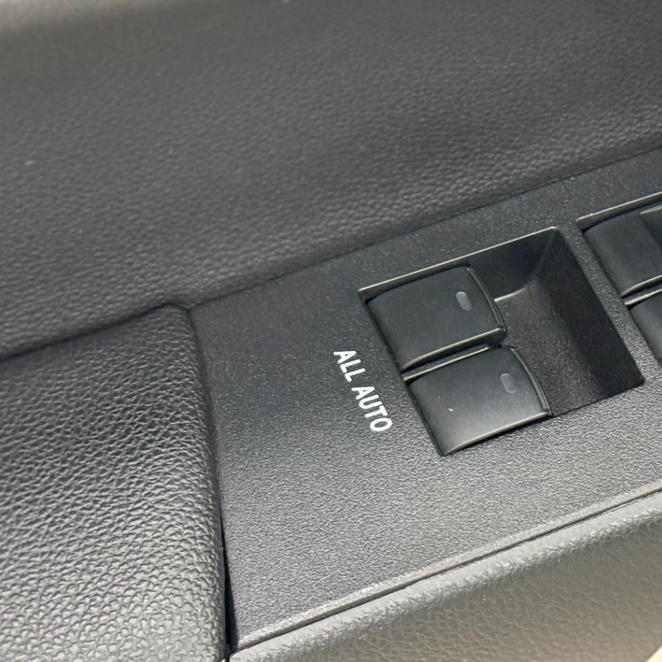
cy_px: 265
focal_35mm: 88
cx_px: 626
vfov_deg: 19.7
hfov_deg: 19.3
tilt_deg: -46.0
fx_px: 1904
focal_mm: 6.76
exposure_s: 1/40
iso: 500
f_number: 1.78
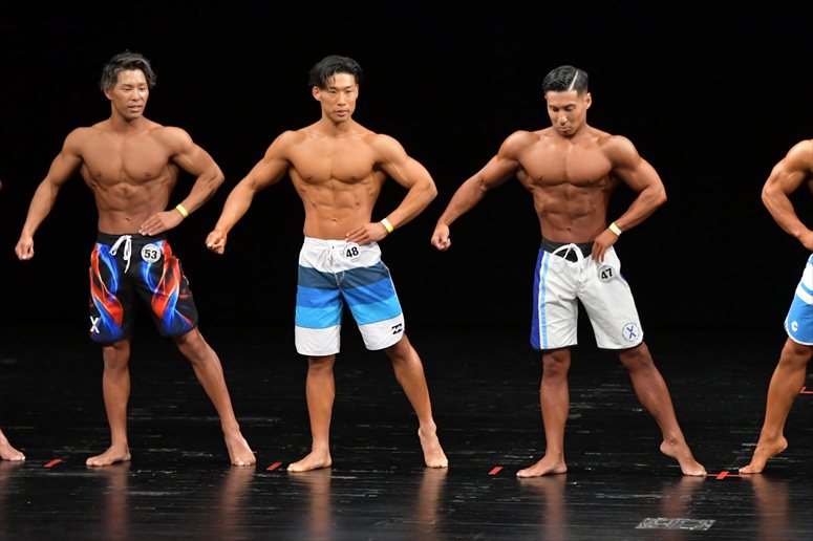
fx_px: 6095
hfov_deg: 7.6
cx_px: 406
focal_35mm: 270
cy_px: 270
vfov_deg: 5.1
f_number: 5.6
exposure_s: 1/400
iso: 3200
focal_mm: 180
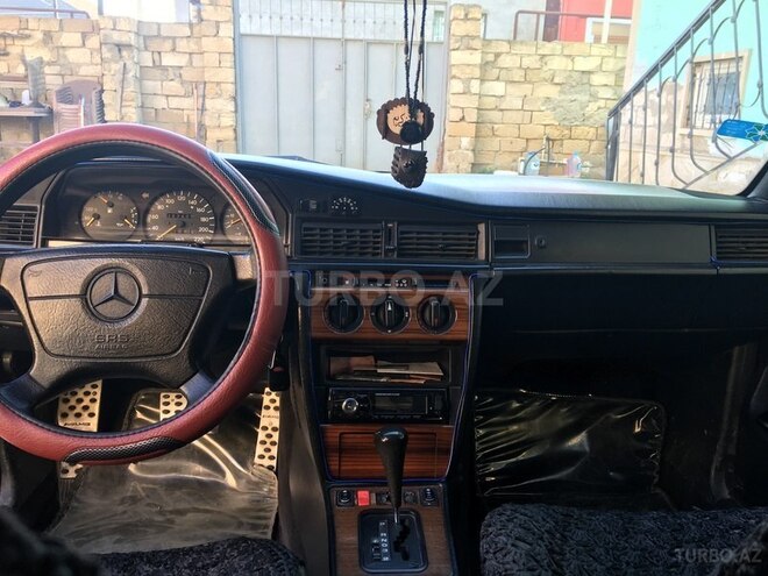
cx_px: 384
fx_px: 643
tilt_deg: -13.8
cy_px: 288
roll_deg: -2.6
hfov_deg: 61.7
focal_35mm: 29
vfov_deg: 48.2
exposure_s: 1/50
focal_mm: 4.15
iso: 32
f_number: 2.2
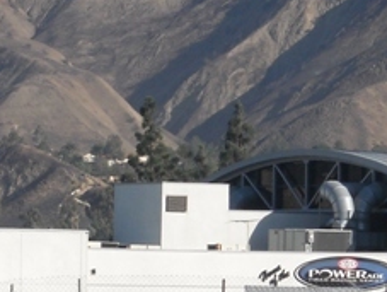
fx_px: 3337
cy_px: 147
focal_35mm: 298
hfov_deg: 6.6
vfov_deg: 5.0
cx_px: 120
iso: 118
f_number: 9.3
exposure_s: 1/250
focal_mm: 17.1
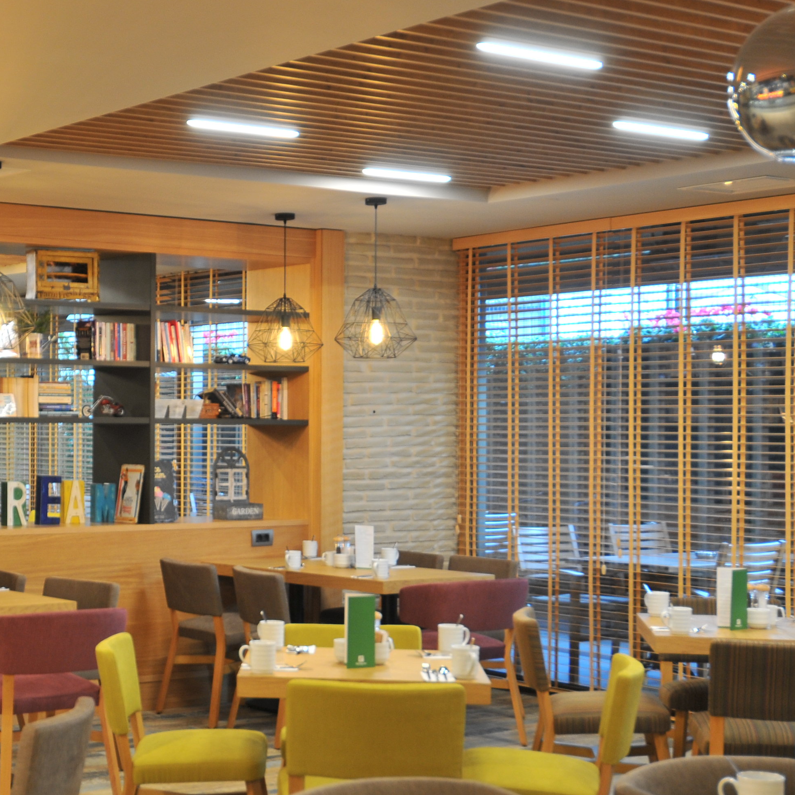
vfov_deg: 25.7
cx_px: 115
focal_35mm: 67
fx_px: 1741
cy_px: 430
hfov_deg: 25.1
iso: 200
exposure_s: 1/5
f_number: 4
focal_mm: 24
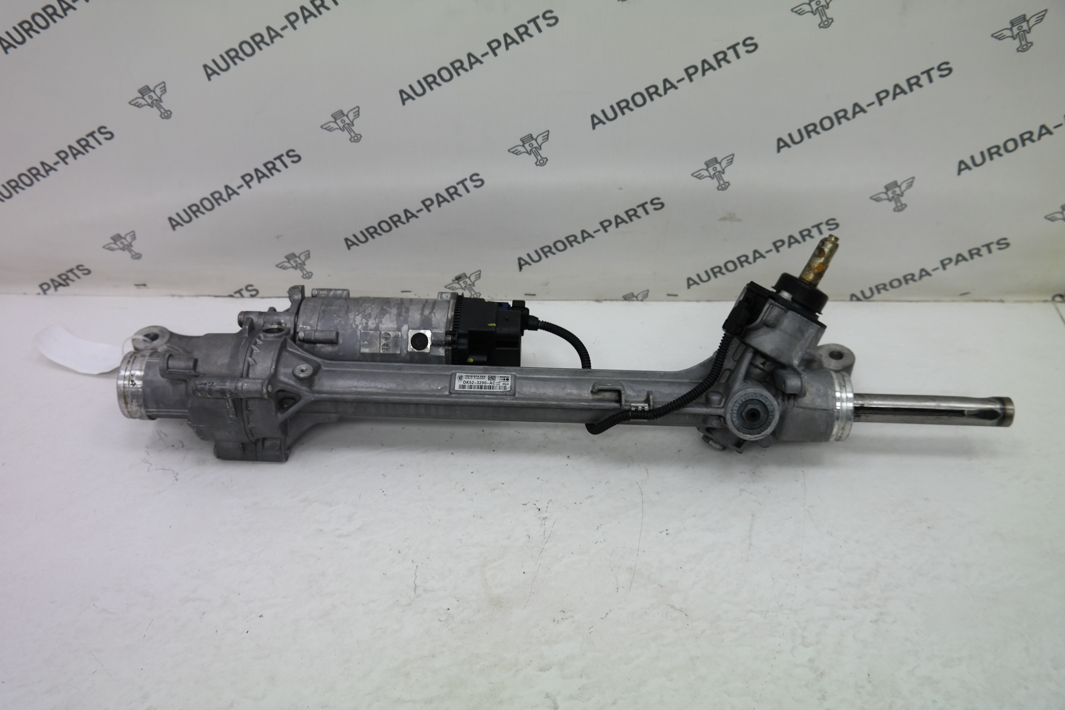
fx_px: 1065
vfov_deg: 36.9
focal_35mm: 36
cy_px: 355
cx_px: 532
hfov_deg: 53.1
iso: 200
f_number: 4
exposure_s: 1/80
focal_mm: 24
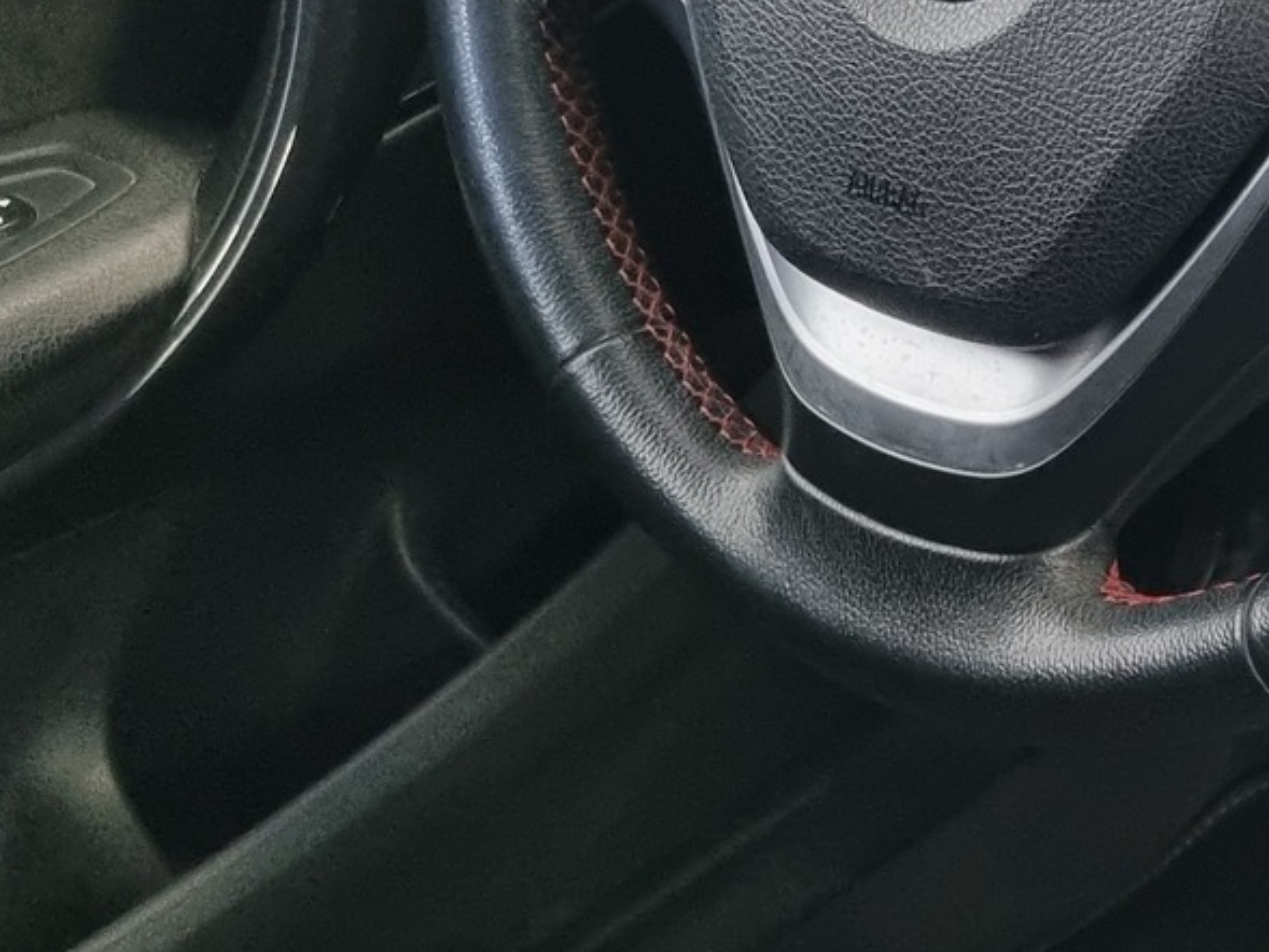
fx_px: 3263
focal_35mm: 89
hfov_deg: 19.2
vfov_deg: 16.5
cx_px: 1913
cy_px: 226
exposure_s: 1/33
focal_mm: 5.4
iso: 500
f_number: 1.8
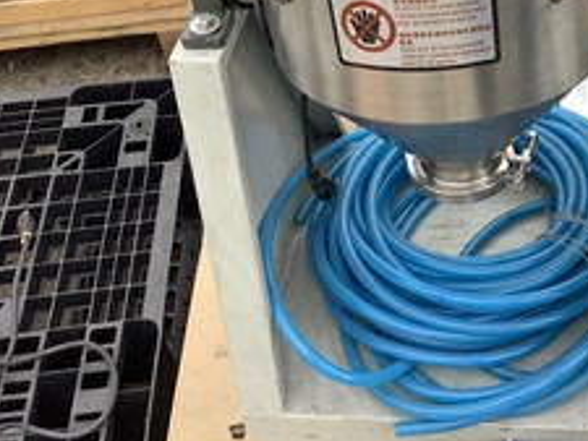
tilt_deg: -45.7
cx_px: 436
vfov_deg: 26.2
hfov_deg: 34.2
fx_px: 935
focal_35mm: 55
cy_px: 110
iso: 25
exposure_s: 1/217
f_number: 2.4
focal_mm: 3.3
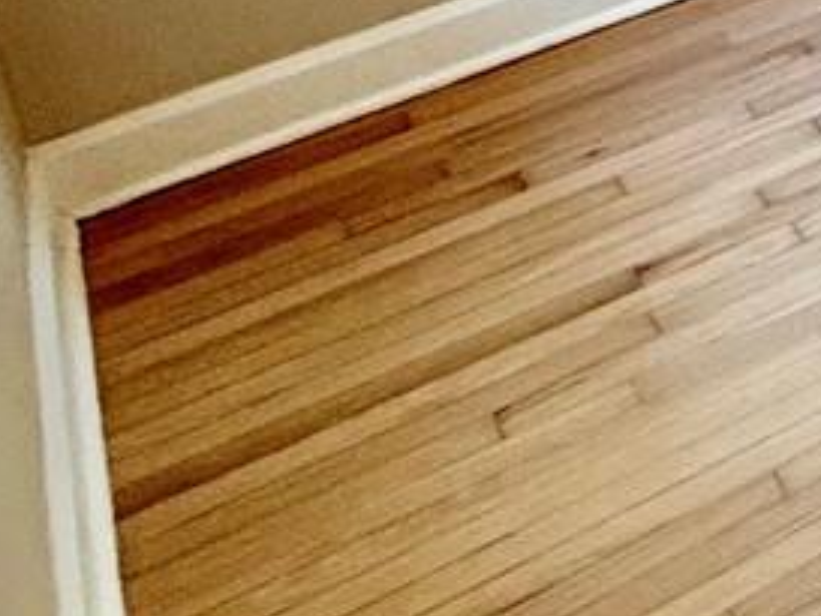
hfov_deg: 13.9
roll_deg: +1.0
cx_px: 2093
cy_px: -622
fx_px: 1946
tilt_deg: -14.3
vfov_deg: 14.7
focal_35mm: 82
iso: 100
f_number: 2.2
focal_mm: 2.22
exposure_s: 1/120
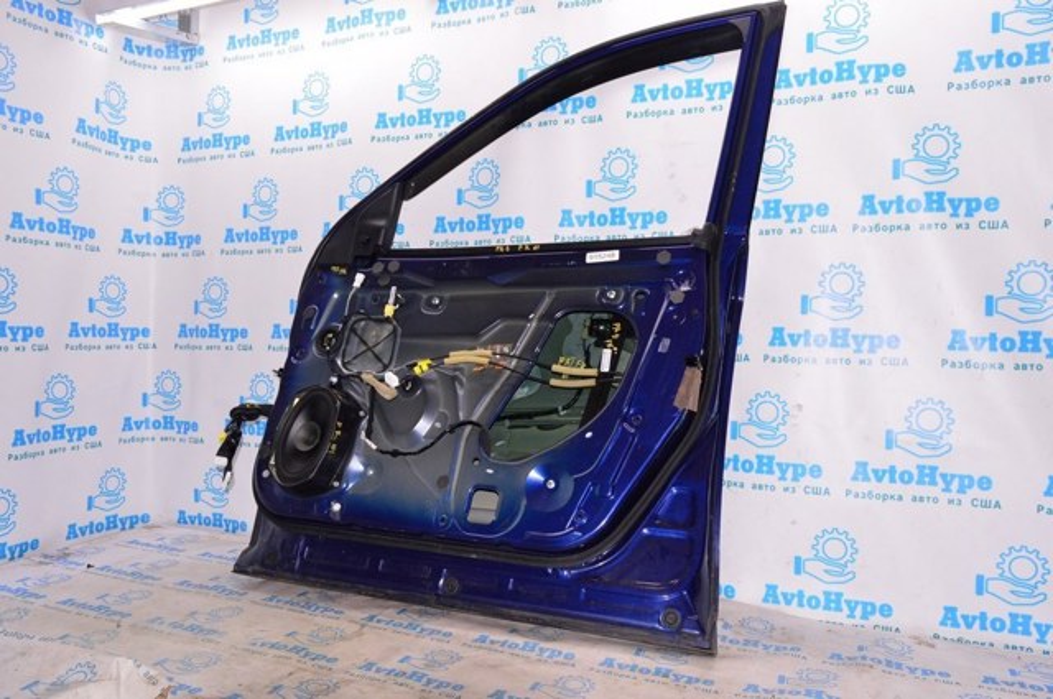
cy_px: 350
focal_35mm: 27
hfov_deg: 67.4
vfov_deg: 47.8
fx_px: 789
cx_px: 526
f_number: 8
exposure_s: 1/200
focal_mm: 18
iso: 1600
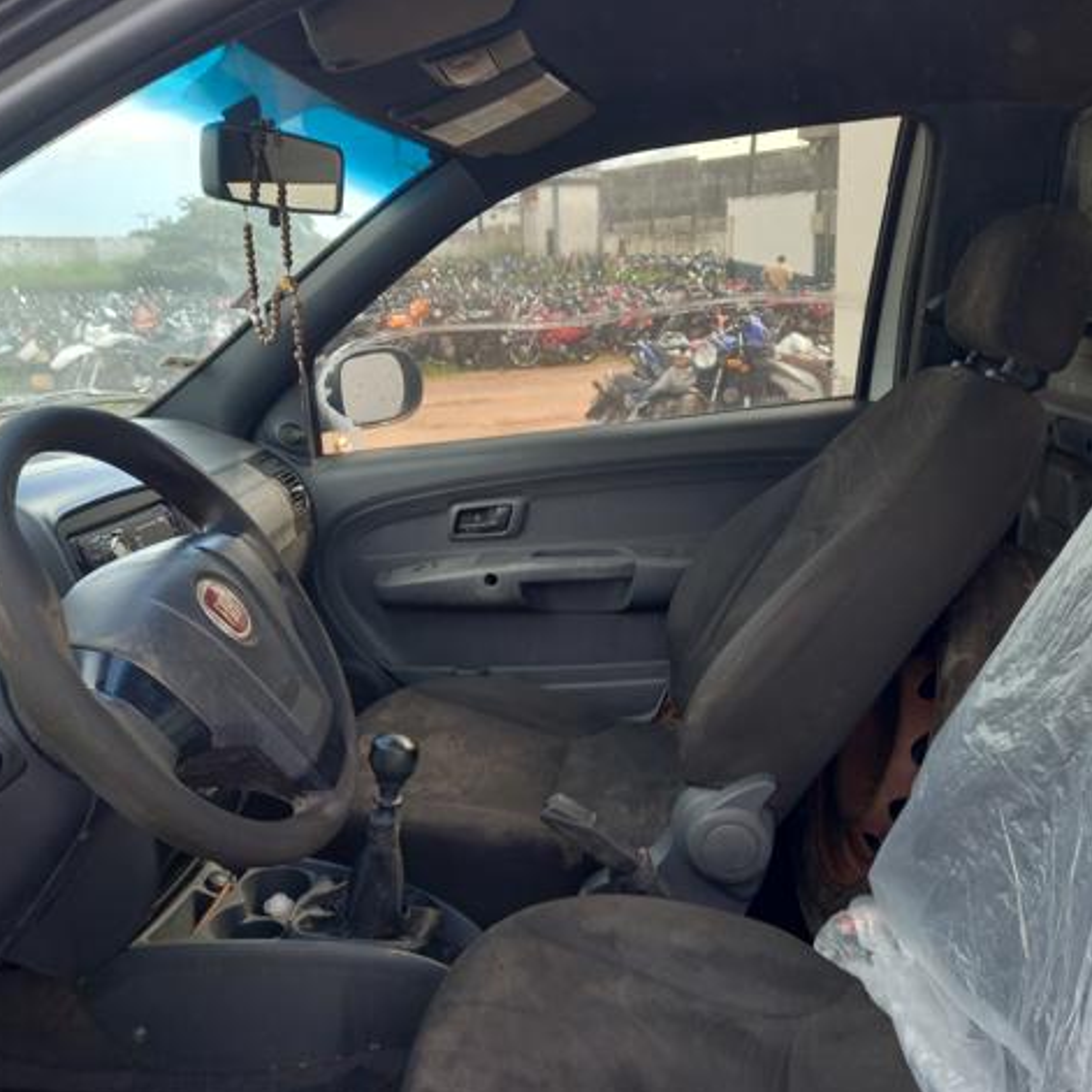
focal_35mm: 30
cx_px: 503
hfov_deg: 54.0
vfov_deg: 54.0
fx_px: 1071
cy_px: 549
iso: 32
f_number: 2
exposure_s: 1/60
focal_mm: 4.6
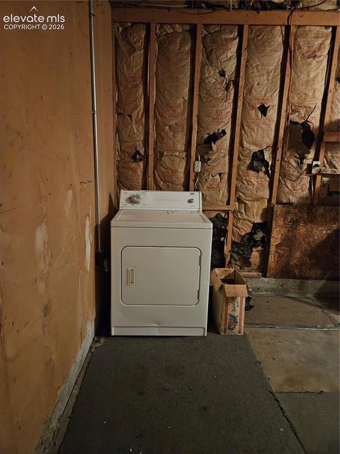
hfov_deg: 58.8
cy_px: 227
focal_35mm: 23
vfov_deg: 74.0
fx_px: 302
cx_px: 170
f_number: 1.8
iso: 1600
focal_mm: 5.4
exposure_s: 1/20
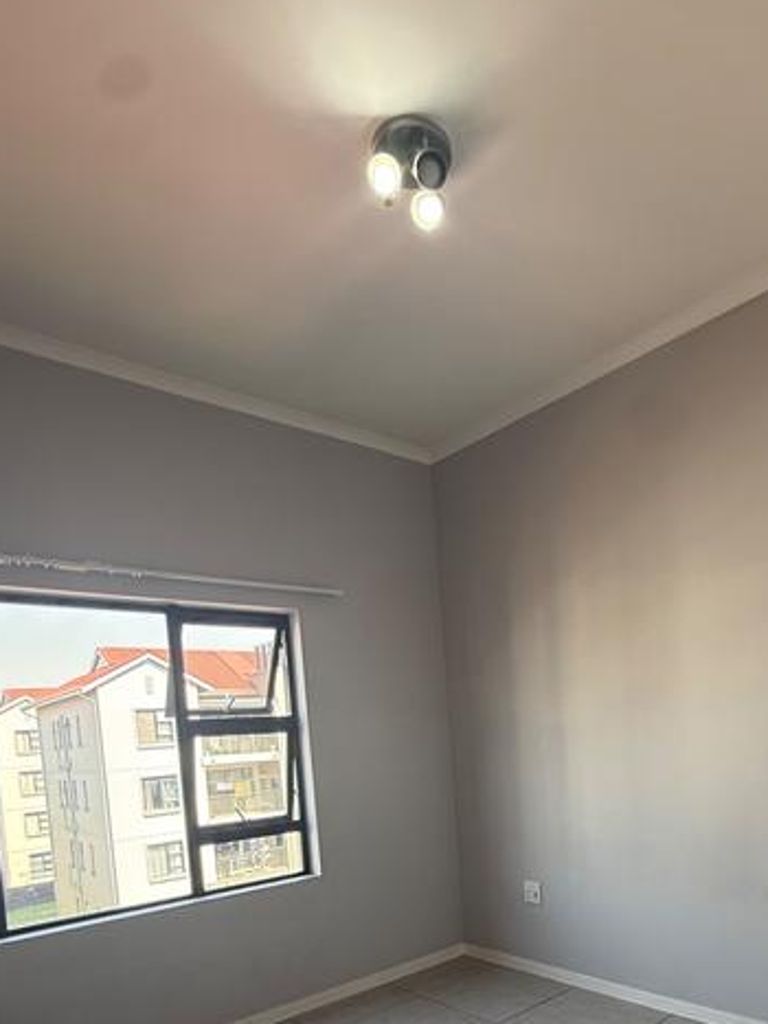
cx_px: 507
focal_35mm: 24
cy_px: 781
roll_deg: +3.9
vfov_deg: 66.6
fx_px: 710
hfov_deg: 55.7
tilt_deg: -3.2
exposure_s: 1/99
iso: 80
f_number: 2.2
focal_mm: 2.22
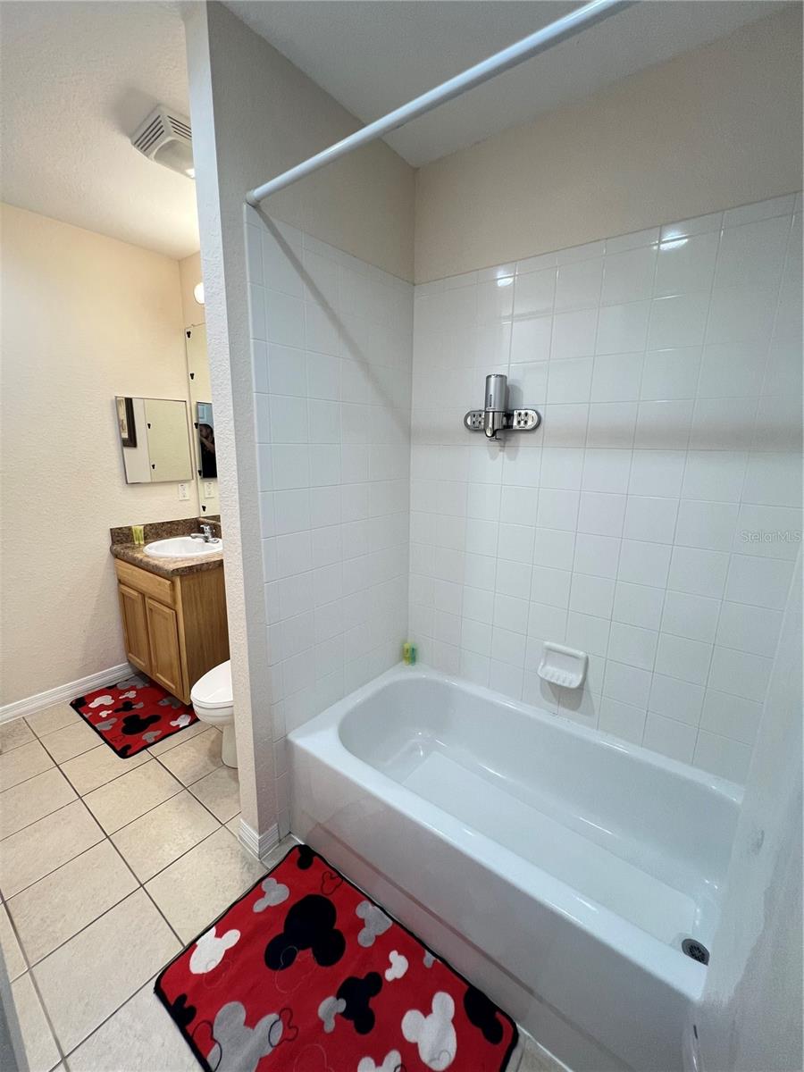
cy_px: 536
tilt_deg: -12.2
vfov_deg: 106.2
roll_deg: -0.3
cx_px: 402
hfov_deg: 89.9
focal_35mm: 13
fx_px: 403
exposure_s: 1/120
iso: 200
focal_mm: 1.57
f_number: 1.8
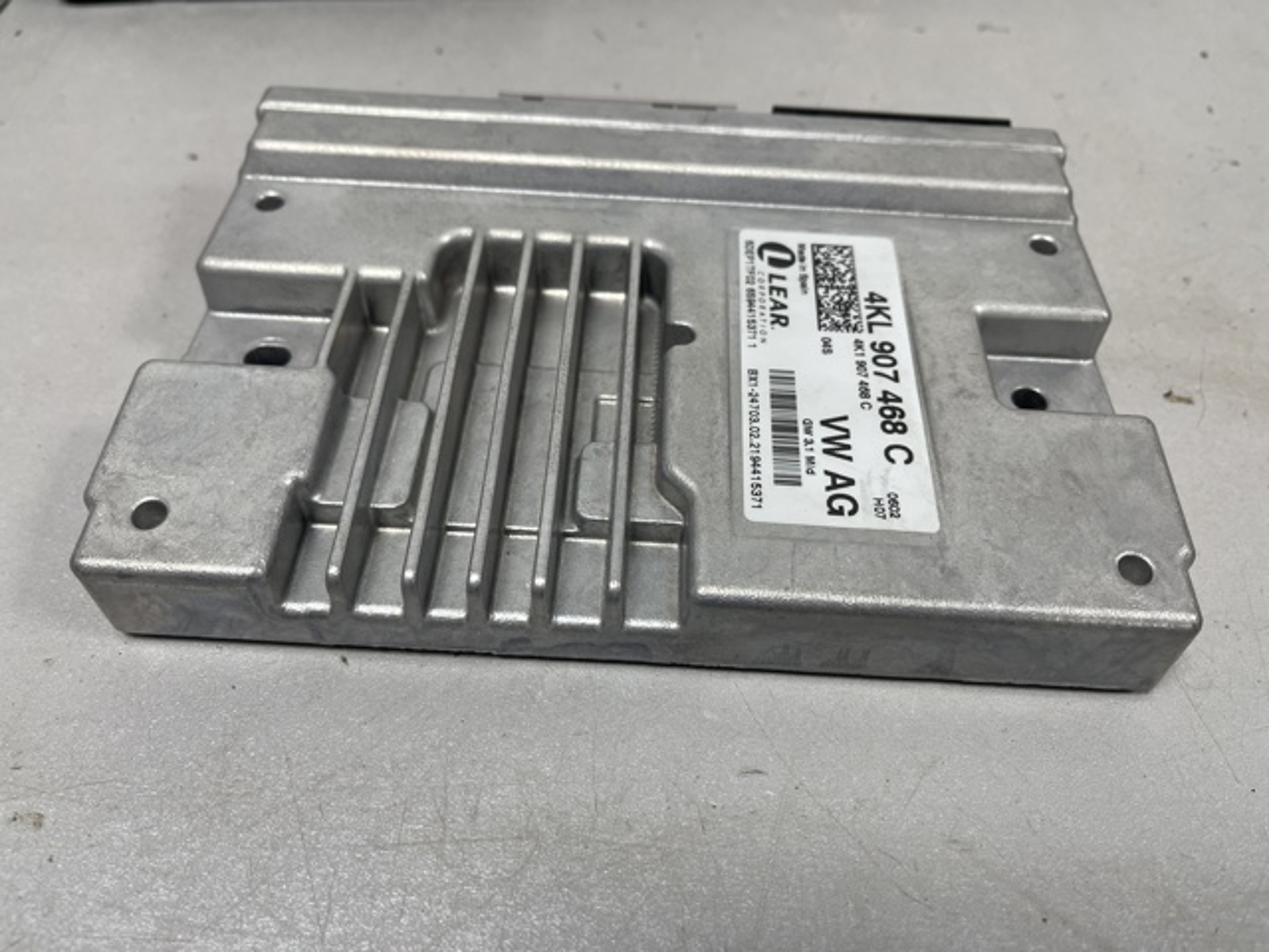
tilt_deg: -49.6
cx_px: 634
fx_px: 916
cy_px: 476
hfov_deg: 69.4
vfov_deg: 54.9
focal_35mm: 25
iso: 80
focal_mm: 5.1
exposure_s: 1/100
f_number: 1.6
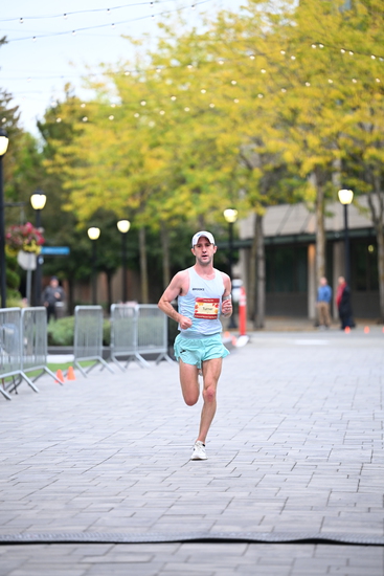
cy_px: 288
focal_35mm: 150
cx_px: 192
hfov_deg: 9.2
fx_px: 2398
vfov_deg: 13.7
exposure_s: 1/640
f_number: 2.8
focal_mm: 150
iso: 1250
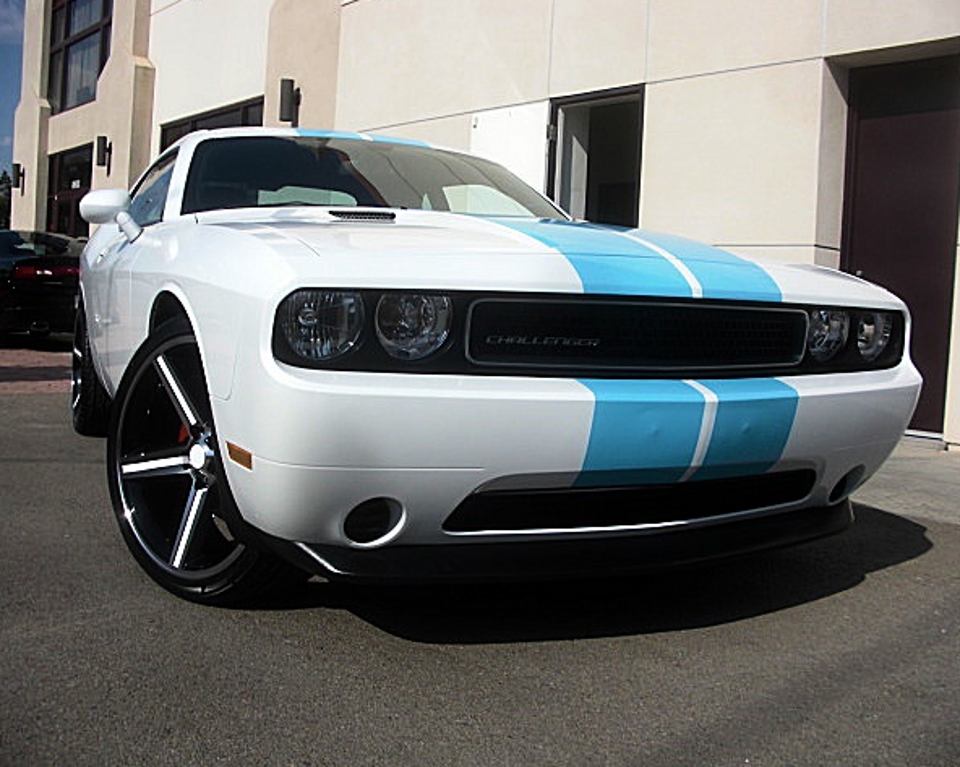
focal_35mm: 38
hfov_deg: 48.0
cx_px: 490
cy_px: 379
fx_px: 1079
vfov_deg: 39.1
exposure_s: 1/200
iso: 50
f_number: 7.9
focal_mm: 6.3
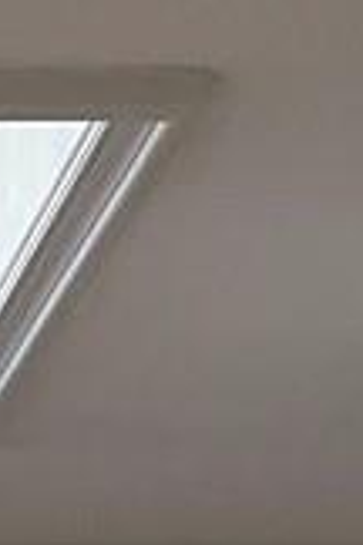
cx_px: -541
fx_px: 4038
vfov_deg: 6.6
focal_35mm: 267
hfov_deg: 5.0
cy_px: 1934
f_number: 1.5
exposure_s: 1/60
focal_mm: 5.7
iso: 125
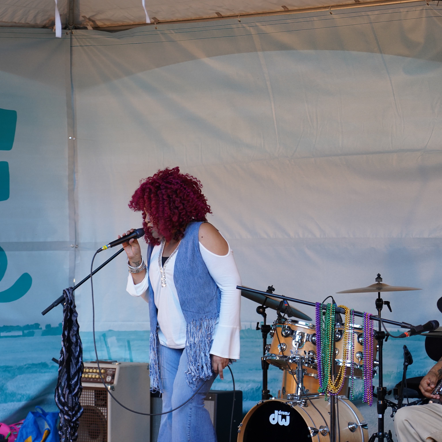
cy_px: 221
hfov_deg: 13.0
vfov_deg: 13.0
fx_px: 1936
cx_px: 232
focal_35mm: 134
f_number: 4
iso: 500
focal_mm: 105
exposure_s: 1/160
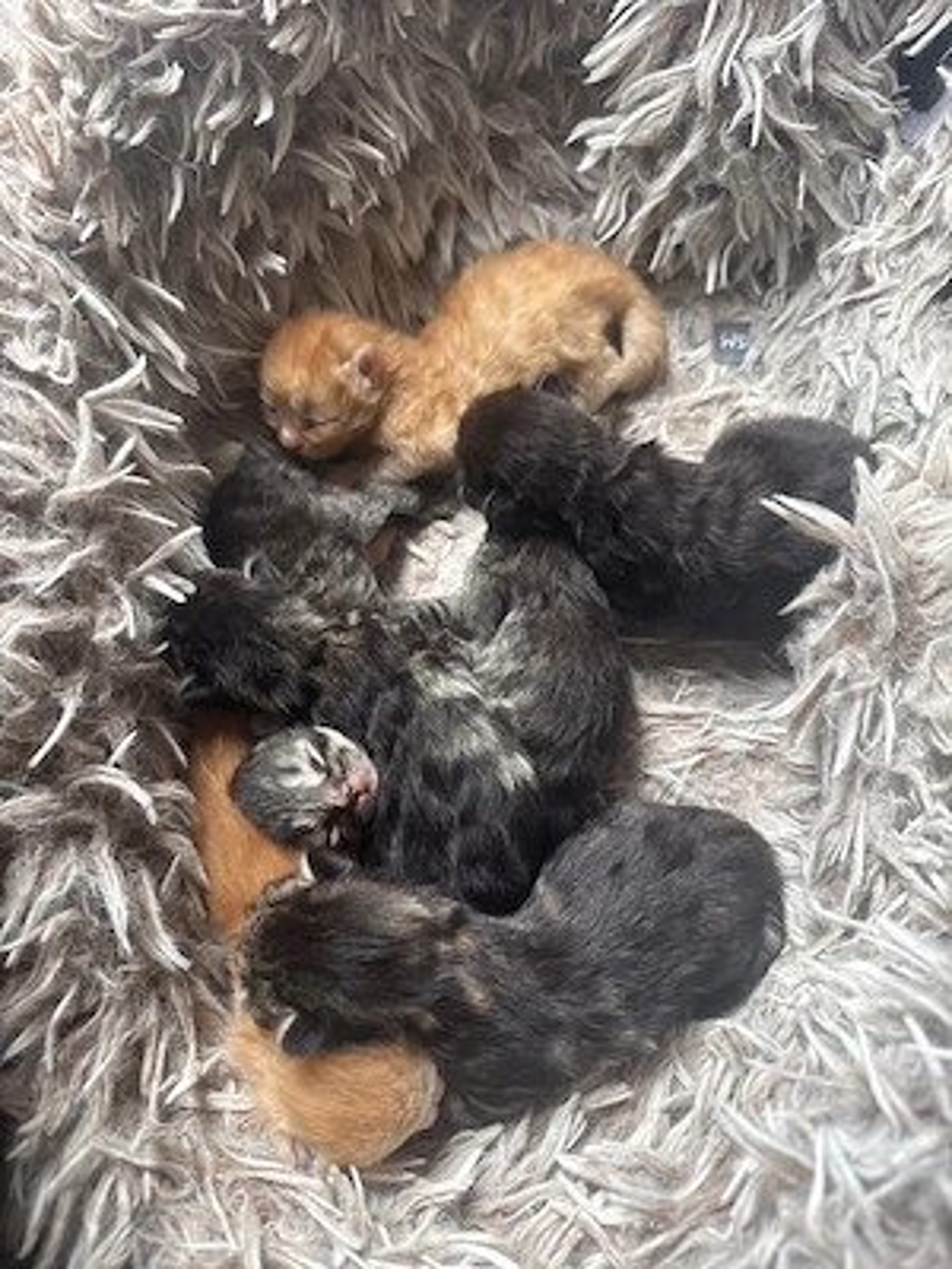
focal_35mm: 24
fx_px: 880
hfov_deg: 56.8
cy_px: 634
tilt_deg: -64.7
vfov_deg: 71.6
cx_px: 476
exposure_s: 1/71
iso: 200
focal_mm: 6.76
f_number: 1.78
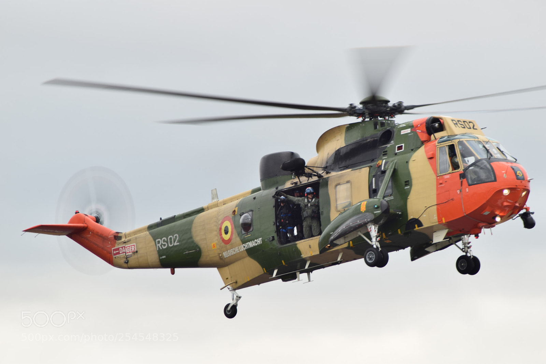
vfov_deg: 3.1
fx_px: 6823
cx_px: 273
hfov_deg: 4.6
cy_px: 182
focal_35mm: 450
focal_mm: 300
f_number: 10
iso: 100
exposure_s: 1/125
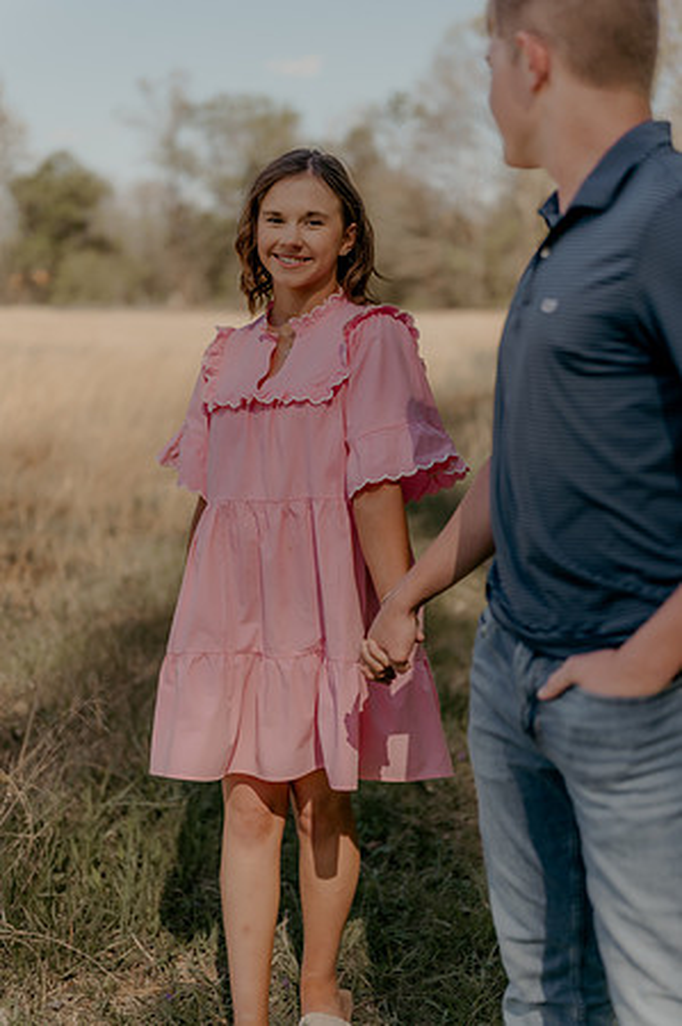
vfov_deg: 39.6
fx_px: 1424
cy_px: 513
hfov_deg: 26.9
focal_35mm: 50
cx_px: 341
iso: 100
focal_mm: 50
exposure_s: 1/1250
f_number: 1.8
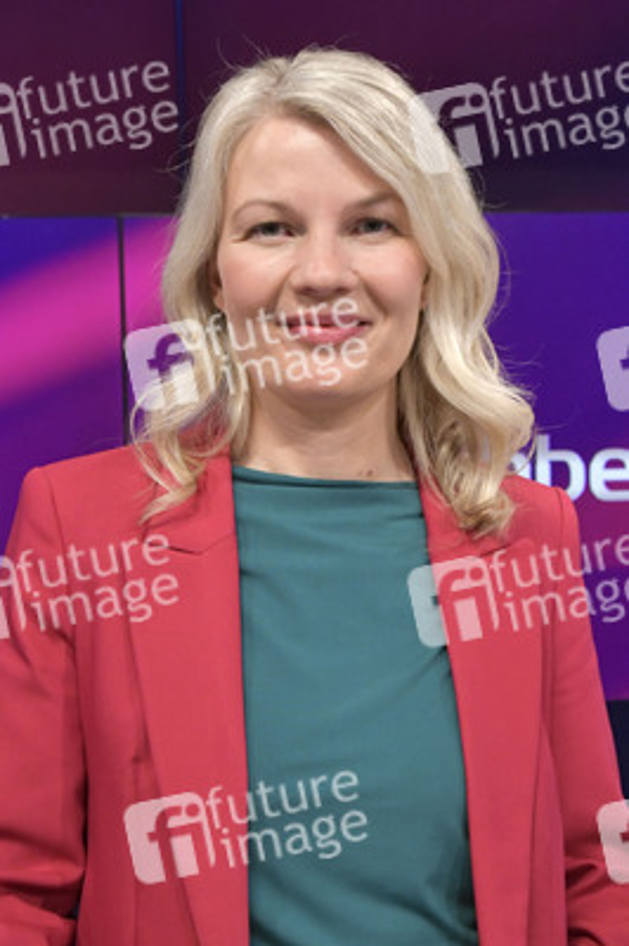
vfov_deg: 58.8
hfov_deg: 41.0
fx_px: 840
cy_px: 473
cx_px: 314
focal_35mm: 32
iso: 2500
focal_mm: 32
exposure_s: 1/200
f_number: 6.3
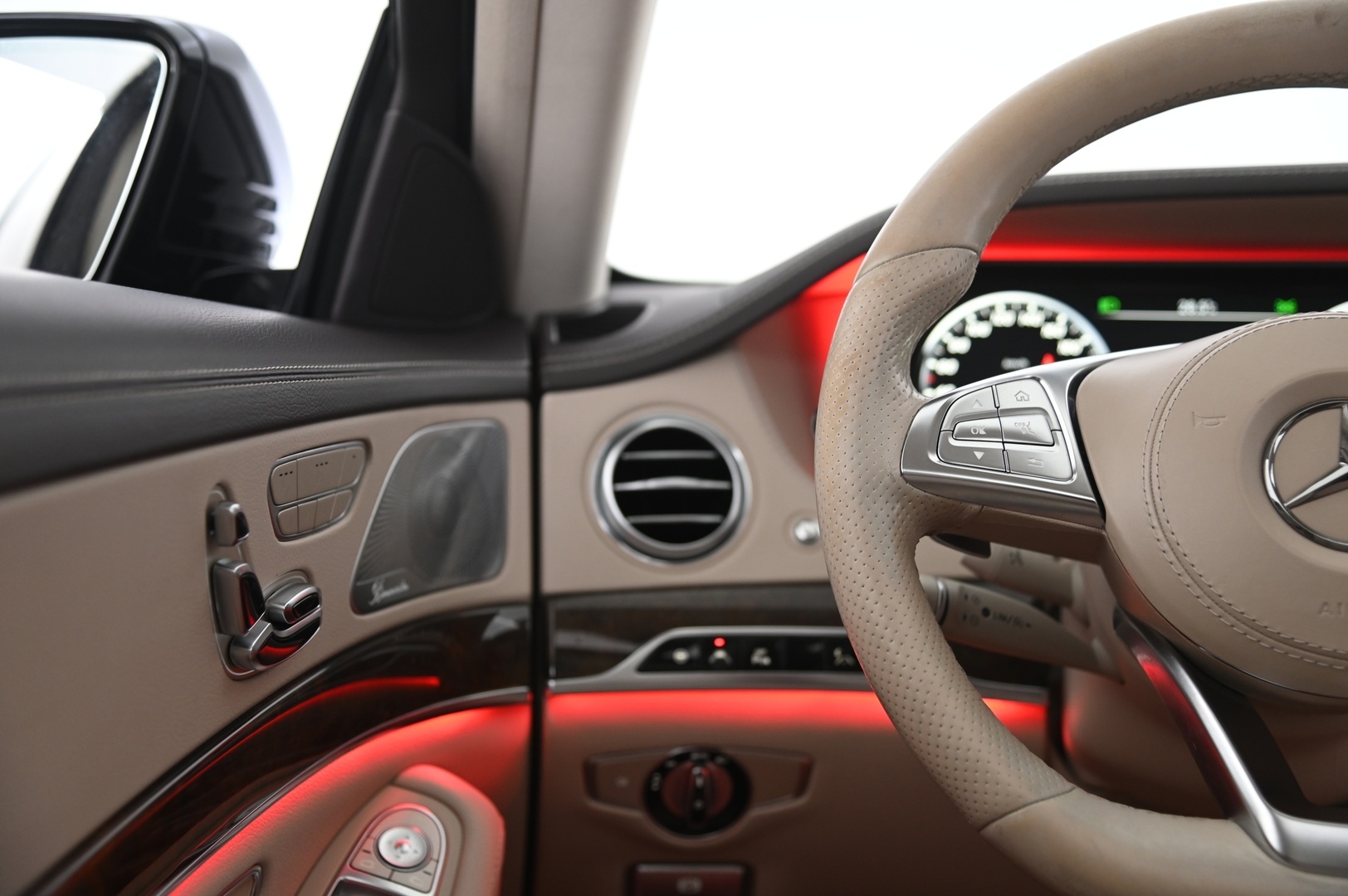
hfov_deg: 41.1
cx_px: 674
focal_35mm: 48
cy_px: 448
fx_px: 1796
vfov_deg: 28.0
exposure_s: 1/13
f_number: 4
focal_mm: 48
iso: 1000
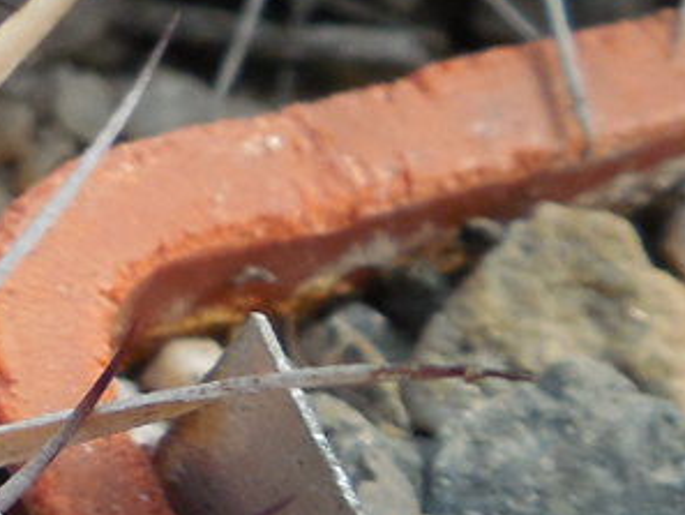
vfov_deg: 8.8
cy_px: -145
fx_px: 3306
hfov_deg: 10.5
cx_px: -826
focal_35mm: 167
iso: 125
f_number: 3.6
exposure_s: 1/160
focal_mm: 5.6
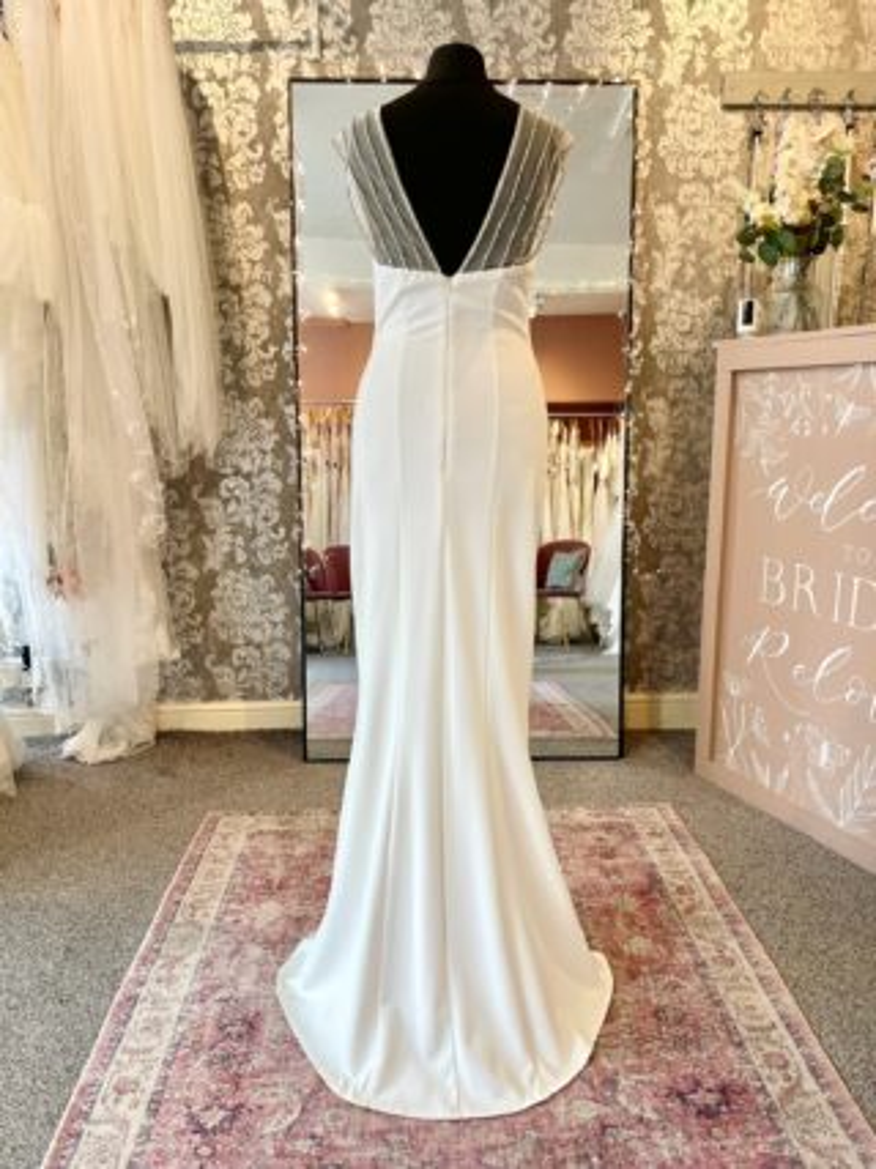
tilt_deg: -12.7
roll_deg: +0.4
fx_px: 844
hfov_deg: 54.9
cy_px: 584
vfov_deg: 69.4
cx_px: 438
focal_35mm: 25
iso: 64
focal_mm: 5.1
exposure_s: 1/100
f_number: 1.6
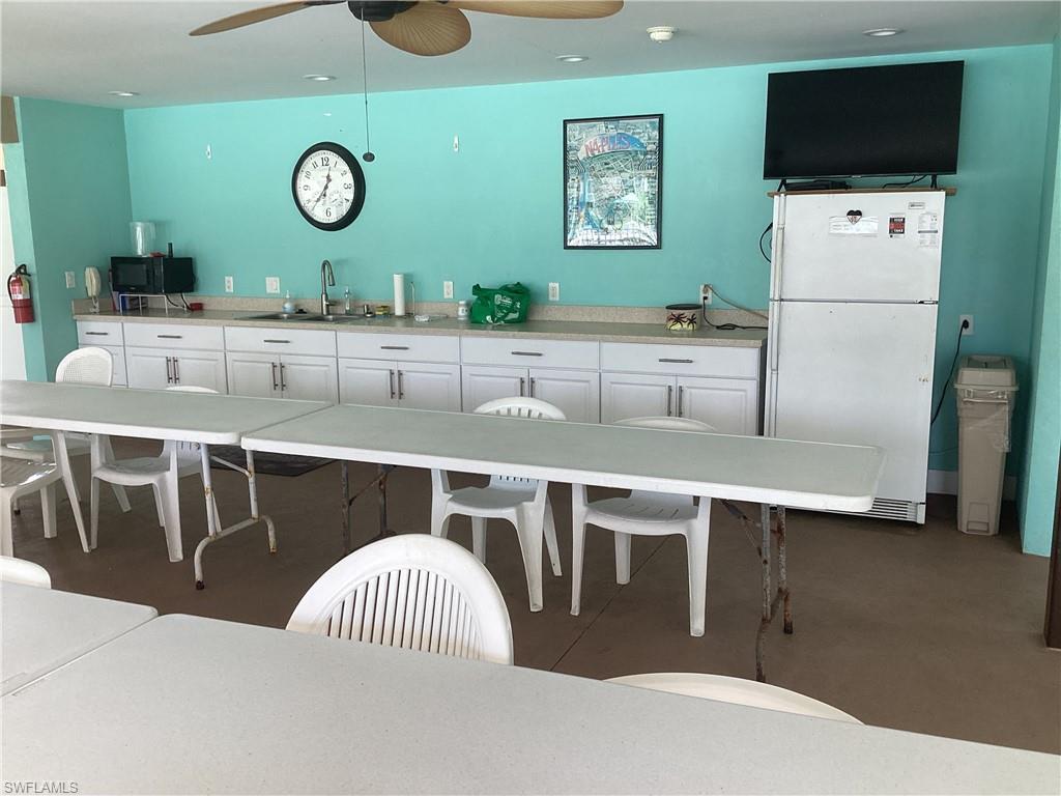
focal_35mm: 31
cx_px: 530
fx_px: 950
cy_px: 398
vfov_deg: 45.4
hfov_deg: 58.4
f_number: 2.4
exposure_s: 1/120
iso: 50
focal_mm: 3.3
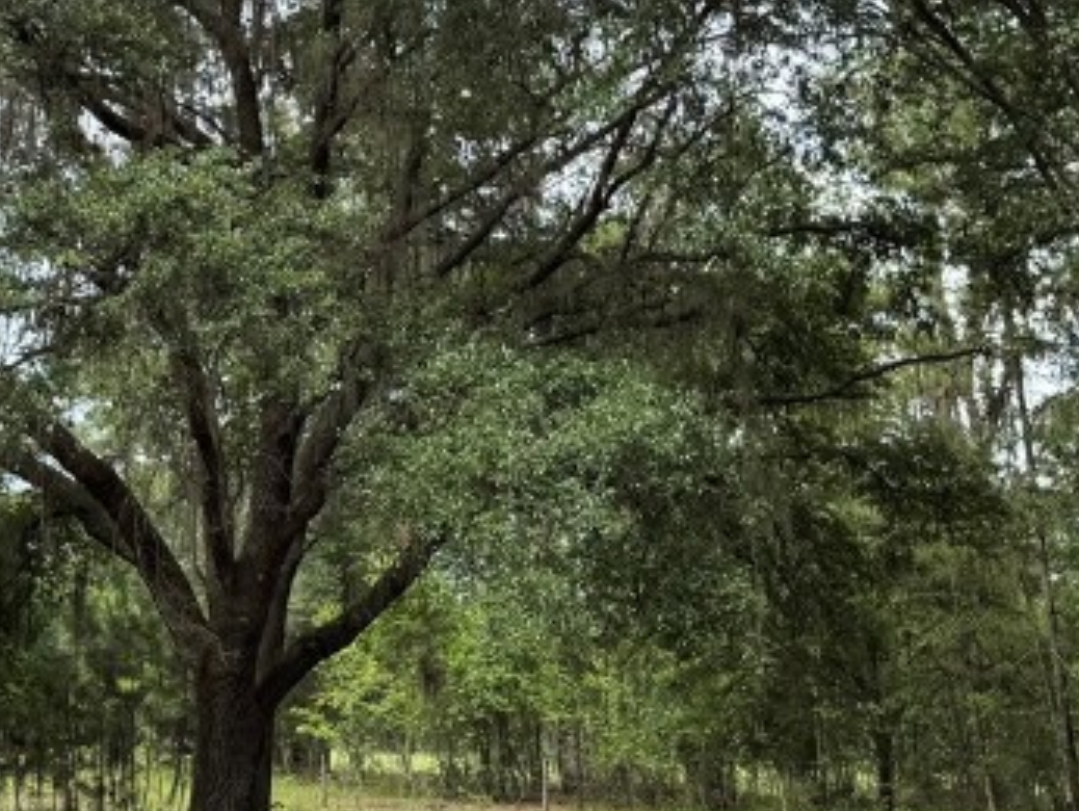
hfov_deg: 26.8
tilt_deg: +18.8
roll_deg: -1.5
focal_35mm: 71
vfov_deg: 19.8
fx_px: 2215
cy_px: -103
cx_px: 200
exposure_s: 1/2710
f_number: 1.78
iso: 80
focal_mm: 6.76
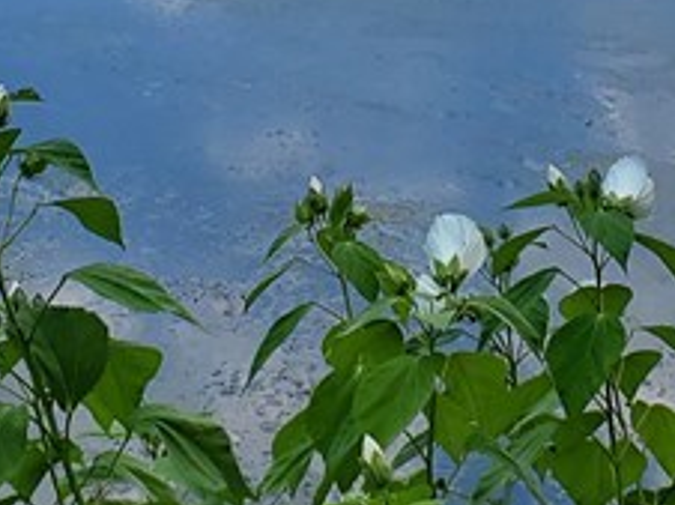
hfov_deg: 16.7
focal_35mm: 118
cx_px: 251
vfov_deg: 11.5
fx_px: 2299
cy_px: -427
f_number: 2.4
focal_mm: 4.3
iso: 50
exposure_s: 1/1342
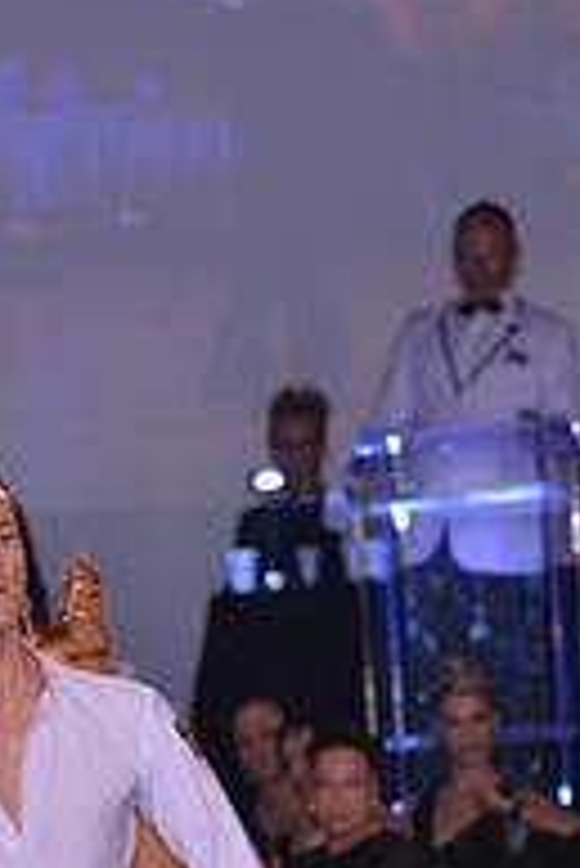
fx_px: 7960
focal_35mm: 330
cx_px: 70
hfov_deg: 4.2
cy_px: 1066
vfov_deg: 6.2
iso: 1250
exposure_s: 1/250
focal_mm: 110
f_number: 4.5
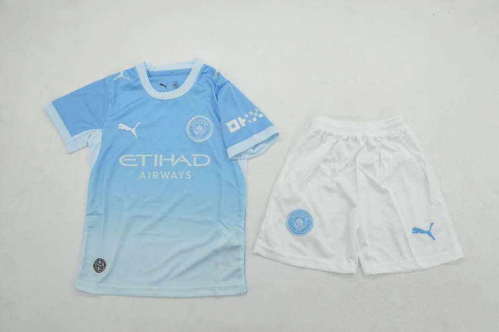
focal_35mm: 32
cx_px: 250
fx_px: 436
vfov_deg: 41.6
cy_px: 166
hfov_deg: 59.5
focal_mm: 21
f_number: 25
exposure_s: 1/160
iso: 6400
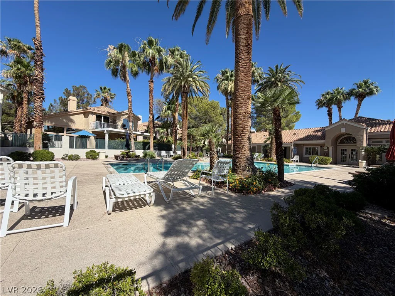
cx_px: 198
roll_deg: -1.9
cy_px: 148
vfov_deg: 85.7
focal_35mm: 14
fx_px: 160
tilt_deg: +1.9
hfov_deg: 102.1
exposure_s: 1/955
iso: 20
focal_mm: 2.22
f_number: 2.2
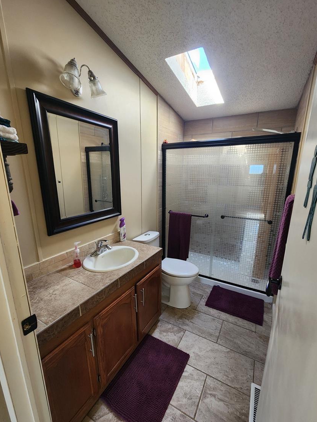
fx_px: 171
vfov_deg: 102.0
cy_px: 219
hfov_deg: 85.7
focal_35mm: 14
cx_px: 163
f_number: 2.2
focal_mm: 2.2
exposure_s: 1/60
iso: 200
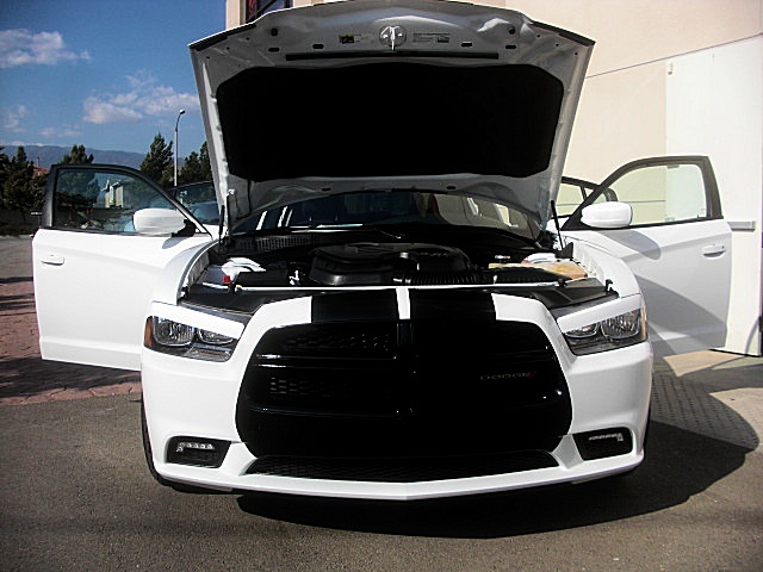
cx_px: 382
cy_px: 286
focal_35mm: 36
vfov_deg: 39.7
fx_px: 794
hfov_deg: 51.4
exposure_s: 1/250
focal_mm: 6.3
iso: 50
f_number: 7.9
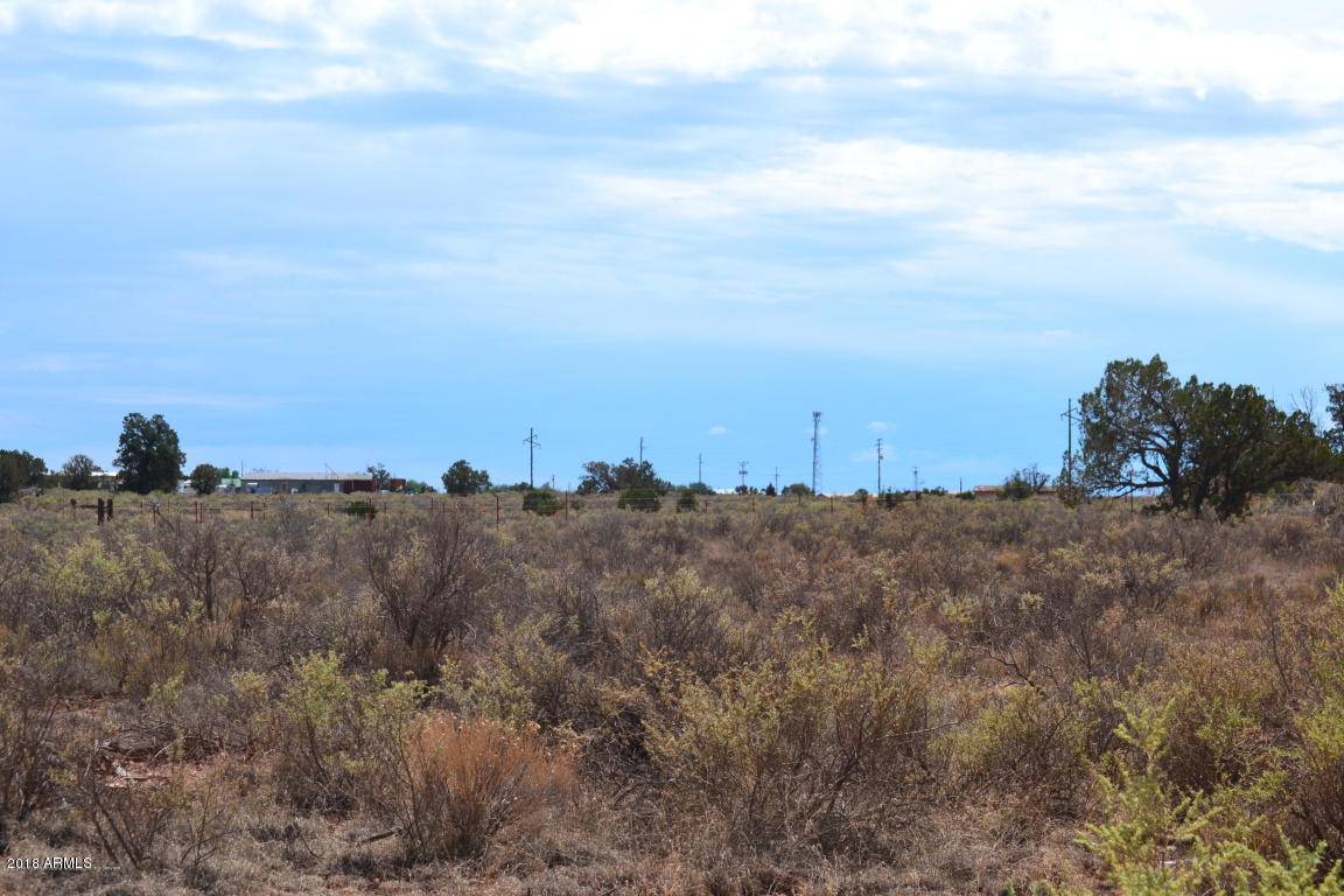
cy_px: 448
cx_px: 672
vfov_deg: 16.6
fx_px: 3080
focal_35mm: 82
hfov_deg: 24.6
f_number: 11
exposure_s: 1/500
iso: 360
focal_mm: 55
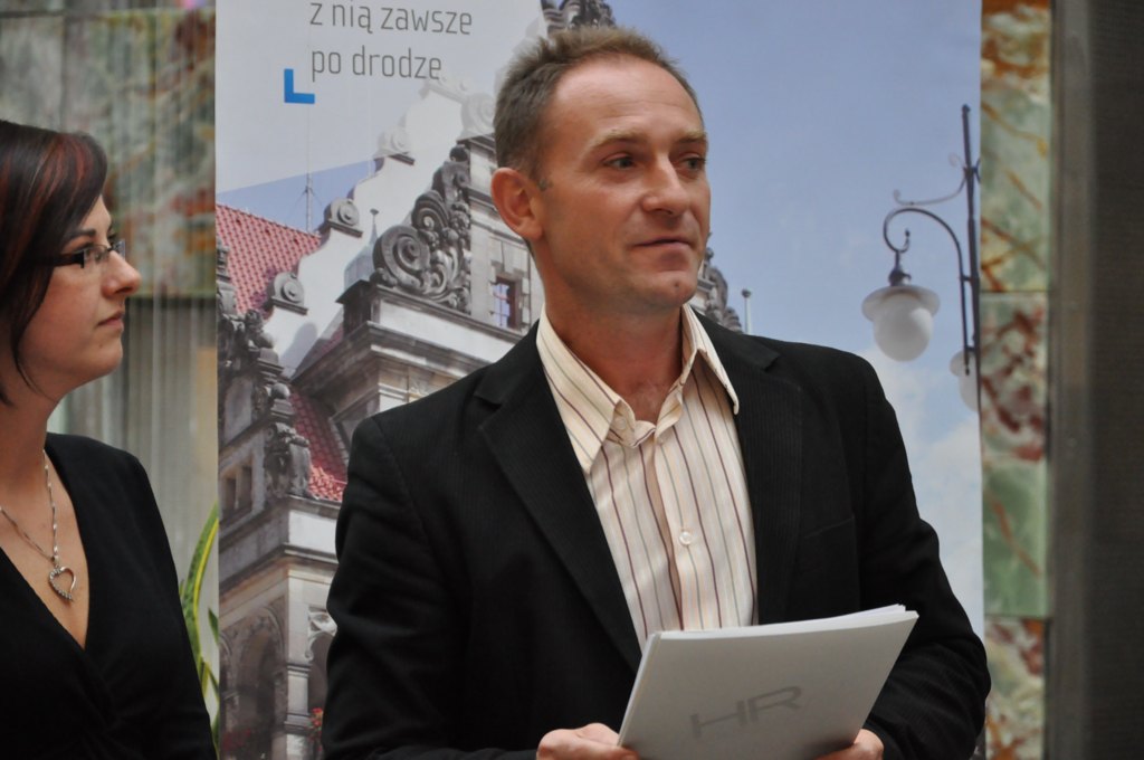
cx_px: 572
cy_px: 380
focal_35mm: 158
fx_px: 4999
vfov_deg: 8.7
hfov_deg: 13.1
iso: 2000
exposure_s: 1/125
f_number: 5.6
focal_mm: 105
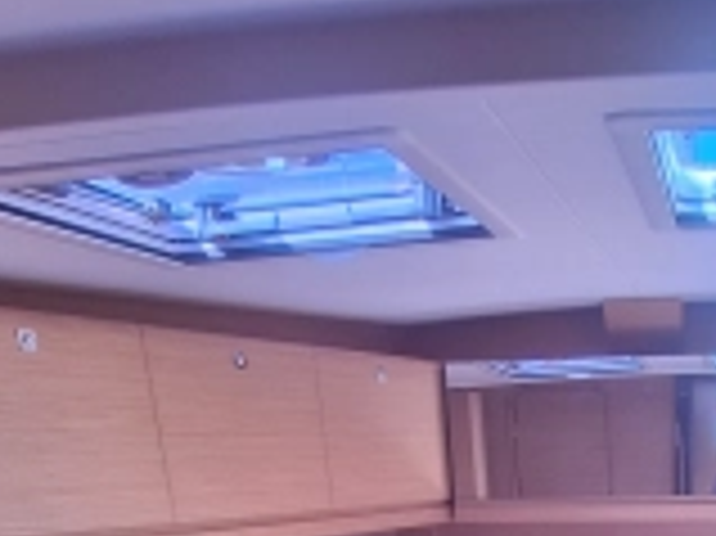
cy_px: 858
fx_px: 930
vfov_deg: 23.6
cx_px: 617
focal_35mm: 45
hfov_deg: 39.6
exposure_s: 1/111
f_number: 2.2
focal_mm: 1.74
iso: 40
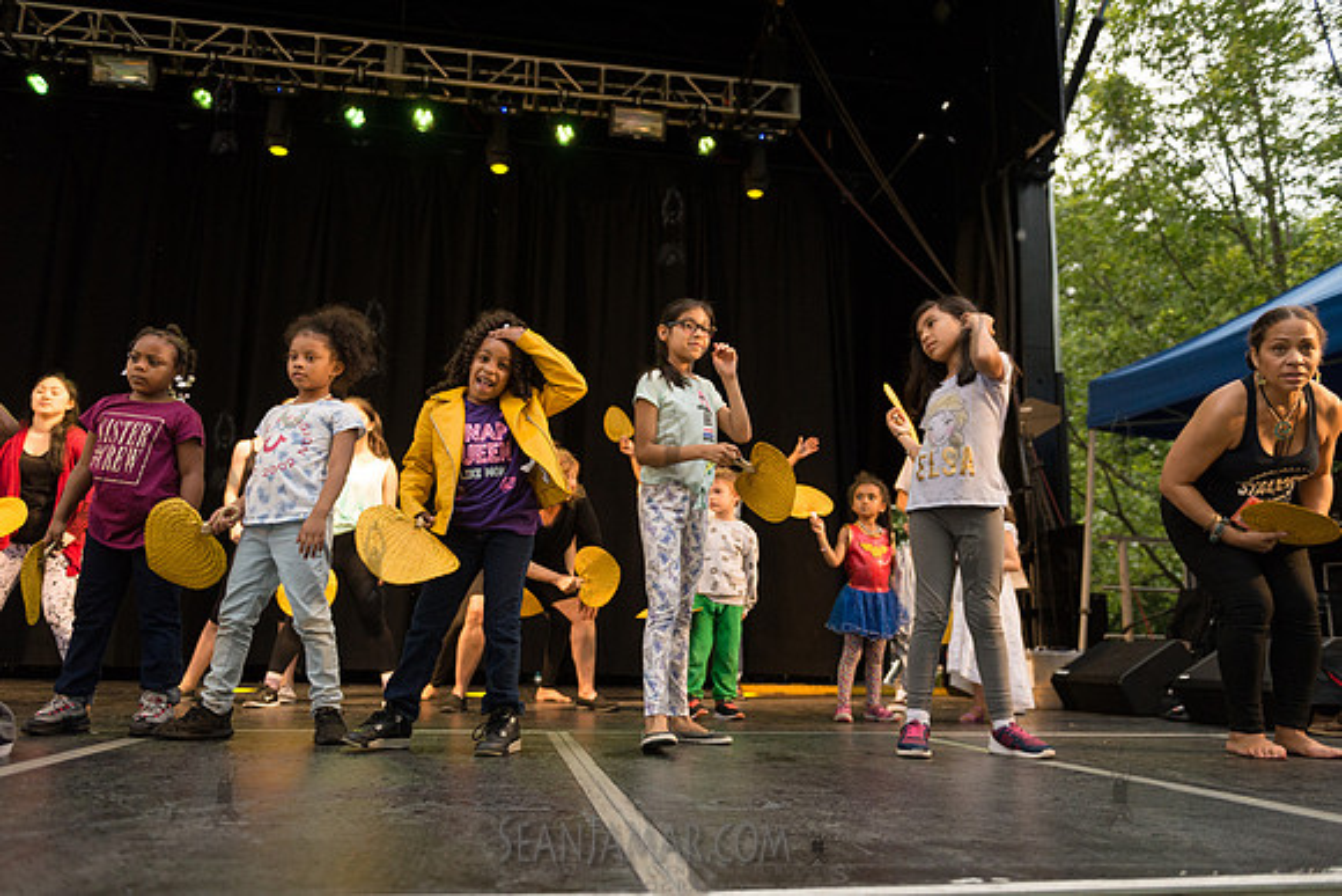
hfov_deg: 65.3
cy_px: 448
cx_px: 671
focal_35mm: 28
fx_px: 1047
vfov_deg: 46.3
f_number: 2.8
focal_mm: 27
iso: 1600
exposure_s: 1/1250
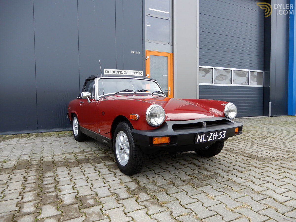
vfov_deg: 56.8
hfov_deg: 71.6
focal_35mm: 24
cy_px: 111
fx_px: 205
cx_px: 148
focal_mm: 4.3
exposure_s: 1/200
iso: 80
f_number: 3.4
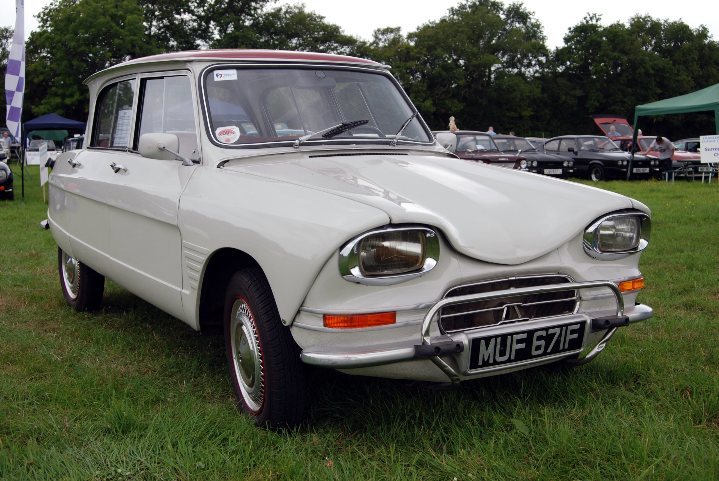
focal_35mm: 46
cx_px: 360
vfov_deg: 29.0
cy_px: 240
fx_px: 930
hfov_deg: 42.3
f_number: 5
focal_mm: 31
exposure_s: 1/125
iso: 100
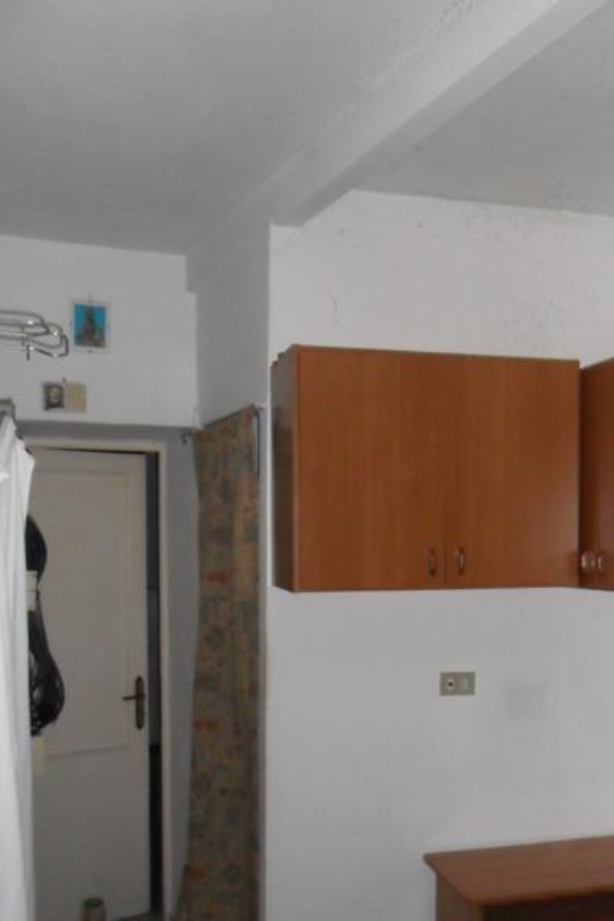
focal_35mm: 37
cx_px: 415
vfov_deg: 51.3
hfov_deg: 35.6
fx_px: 946
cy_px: 581
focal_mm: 4.9
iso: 400
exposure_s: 1/45
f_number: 3.5
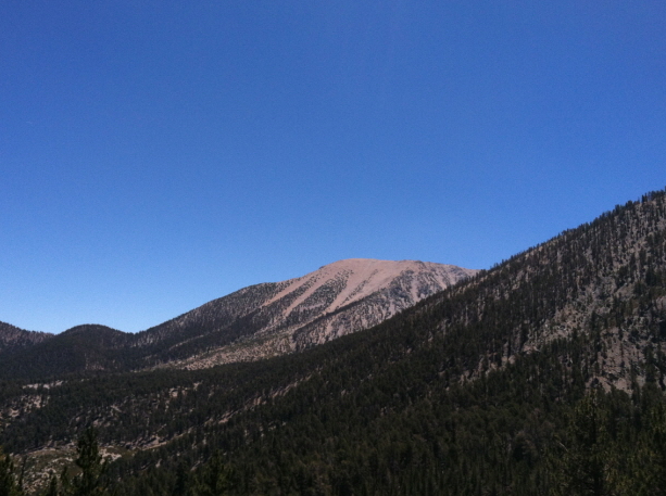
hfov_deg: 46.8
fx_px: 768
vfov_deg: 35.8
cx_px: 304
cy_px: 254
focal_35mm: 40
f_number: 2.8
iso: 80
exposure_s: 1/1724
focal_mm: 3.85
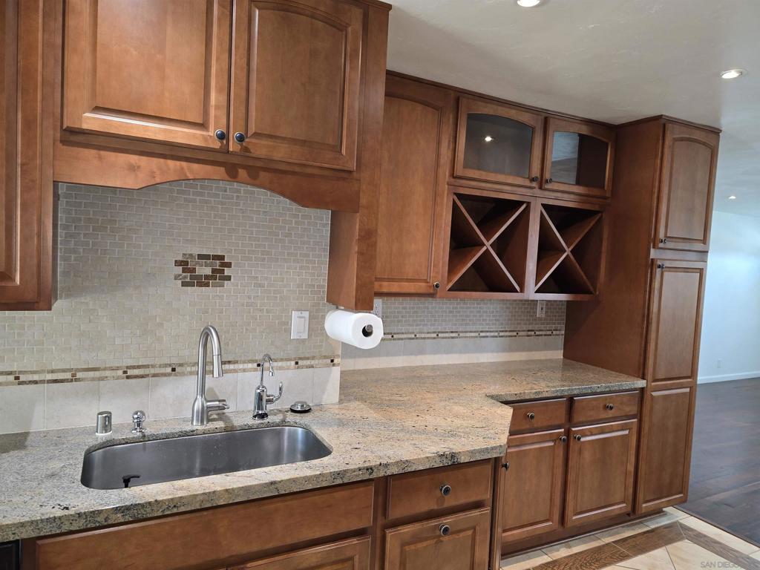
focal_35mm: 23
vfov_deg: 58.9
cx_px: 380
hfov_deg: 73.9
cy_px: 285
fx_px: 505
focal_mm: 6.3
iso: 100
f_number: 1.7
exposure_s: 1/30
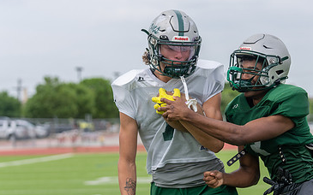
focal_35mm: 144
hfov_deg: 14.5
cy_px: 106
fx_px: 1228
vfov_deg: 9.1
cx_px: 203
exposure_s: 1/1250
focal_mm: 89
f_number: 3.5
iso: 160
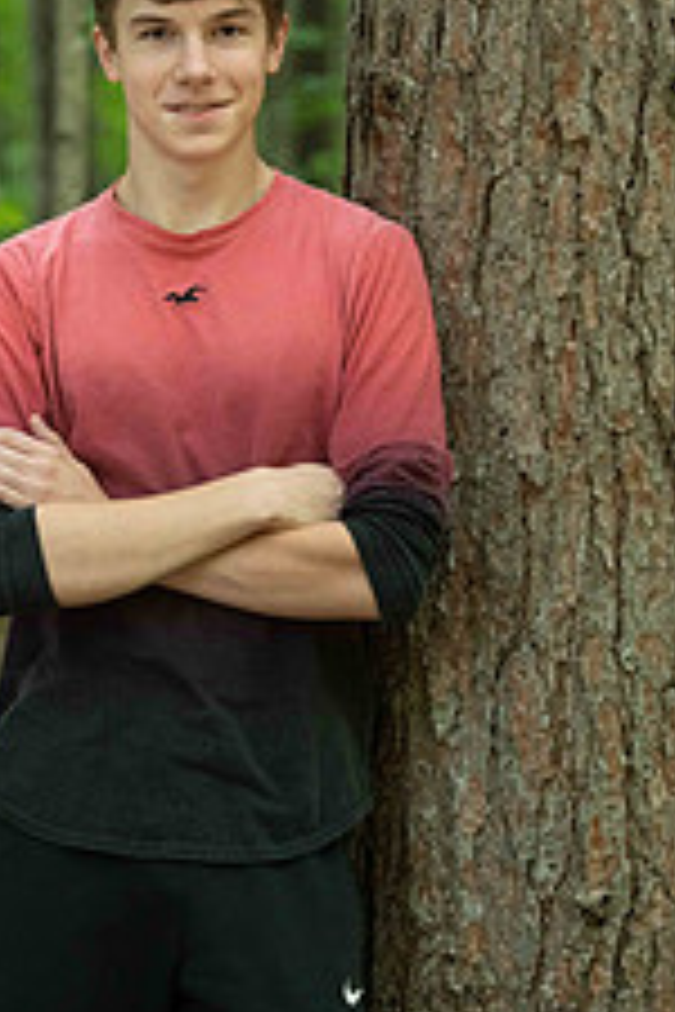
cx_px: 194
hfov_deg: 8.0
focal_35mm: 172
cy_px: 504
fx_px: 4837
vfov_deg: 11.9
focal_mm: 86
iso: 800
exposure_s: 1/200
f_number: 2.8
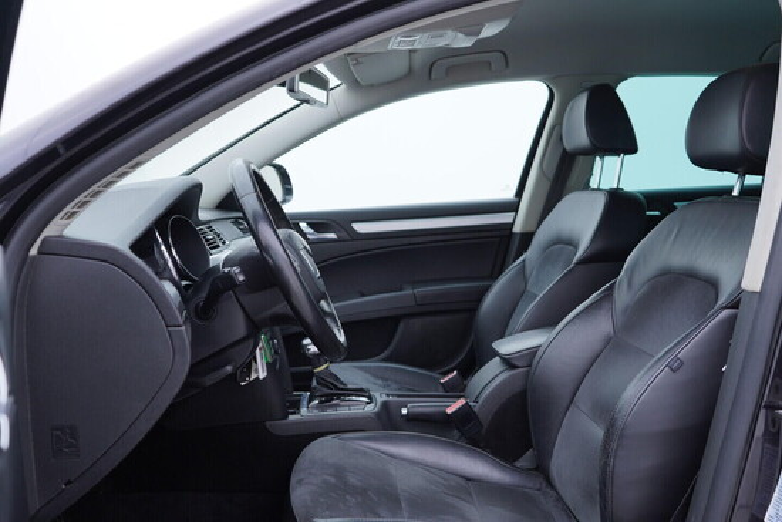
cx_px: 391
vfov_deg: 36.9
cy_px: 261
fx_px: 782
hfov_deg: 53.1
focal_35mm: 36
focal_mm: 24
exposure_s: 1/50
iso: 125
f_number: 3.2
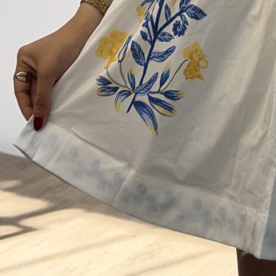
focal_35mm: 168
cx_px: 344
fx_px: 1515
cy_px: -230
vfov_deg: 9.8
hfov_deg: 10.2
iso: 64
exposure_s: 1/169
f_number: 1.78
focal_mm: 6.76
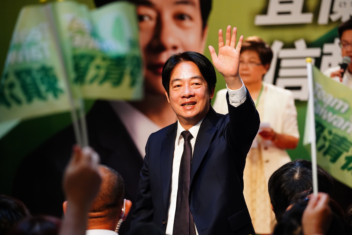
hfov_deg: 8.5
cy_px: 118
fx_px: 2359
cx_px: 176
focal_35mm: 241
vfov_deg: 5.7
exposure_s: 1/250
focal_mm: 241.3
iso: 3200
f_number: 6.3
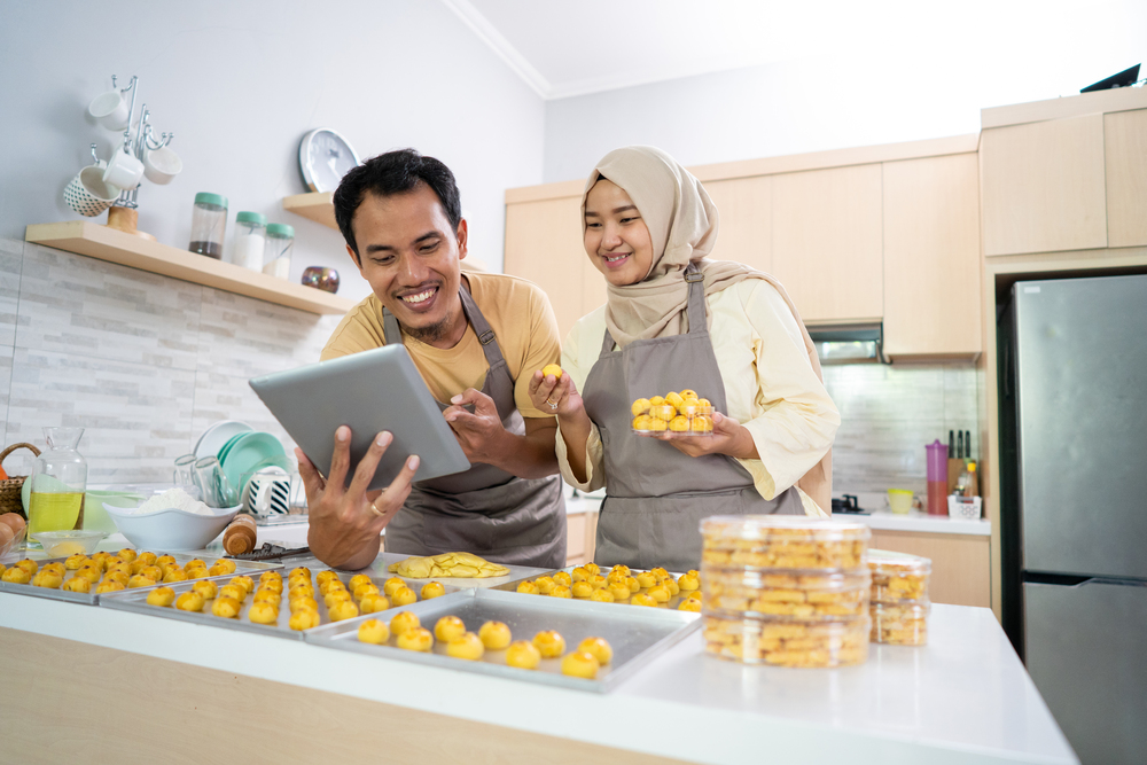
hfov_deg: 71.5
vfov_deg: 51.3
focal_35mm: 25
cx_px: 574
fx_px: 797
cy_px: 382
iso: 1250
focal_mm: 25
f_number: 2
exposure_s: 1/100
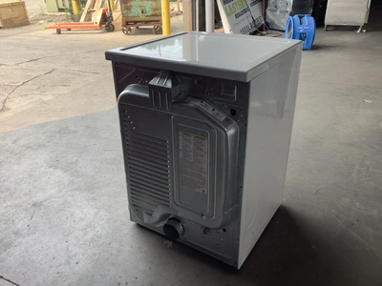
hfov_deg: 58.4
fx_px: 342
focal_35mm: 31
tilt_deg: -26.8
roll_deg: +1.2
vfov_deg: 45.4
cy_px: 143
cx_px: 191
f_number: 2.4
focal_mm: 3.3
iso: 25
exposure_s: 1/132
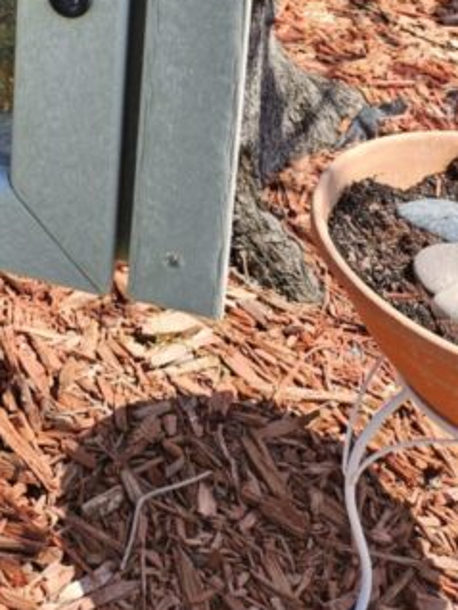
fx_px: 1304
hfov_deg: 17.9
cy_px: -320
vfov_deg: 21.7
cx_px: -217
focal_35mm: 74
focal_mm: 5.4
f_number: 1.8
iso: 25
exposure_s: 1/568
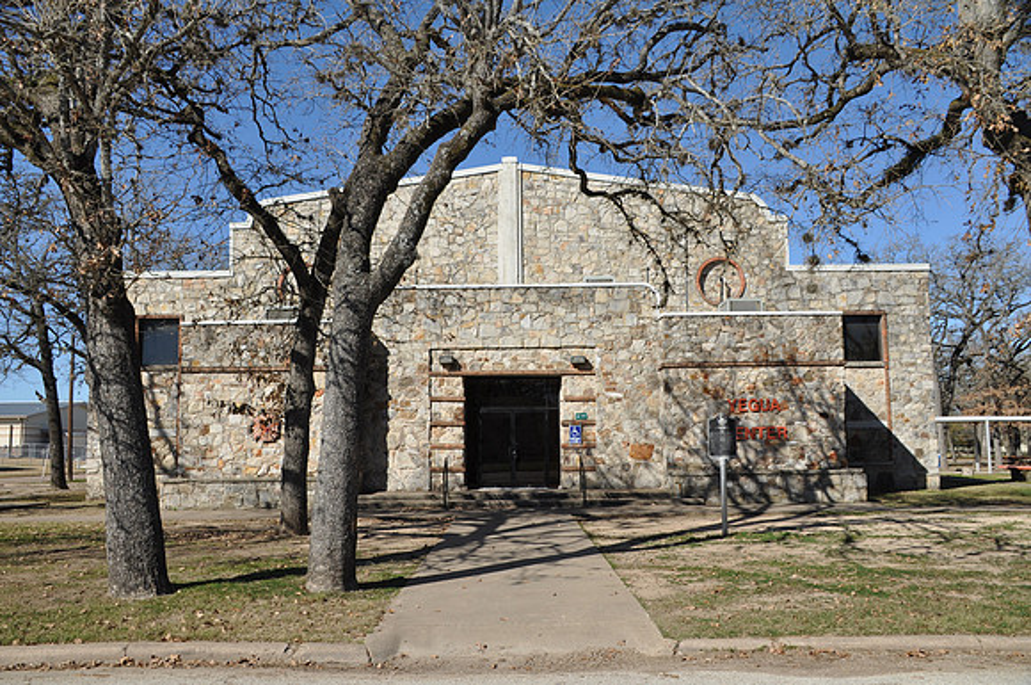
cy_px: 342
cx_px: 516
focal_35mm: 33
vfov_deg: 39.9
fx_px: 944
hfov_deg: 57.3
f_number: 9
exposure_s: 1/320
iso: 200
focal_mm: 22
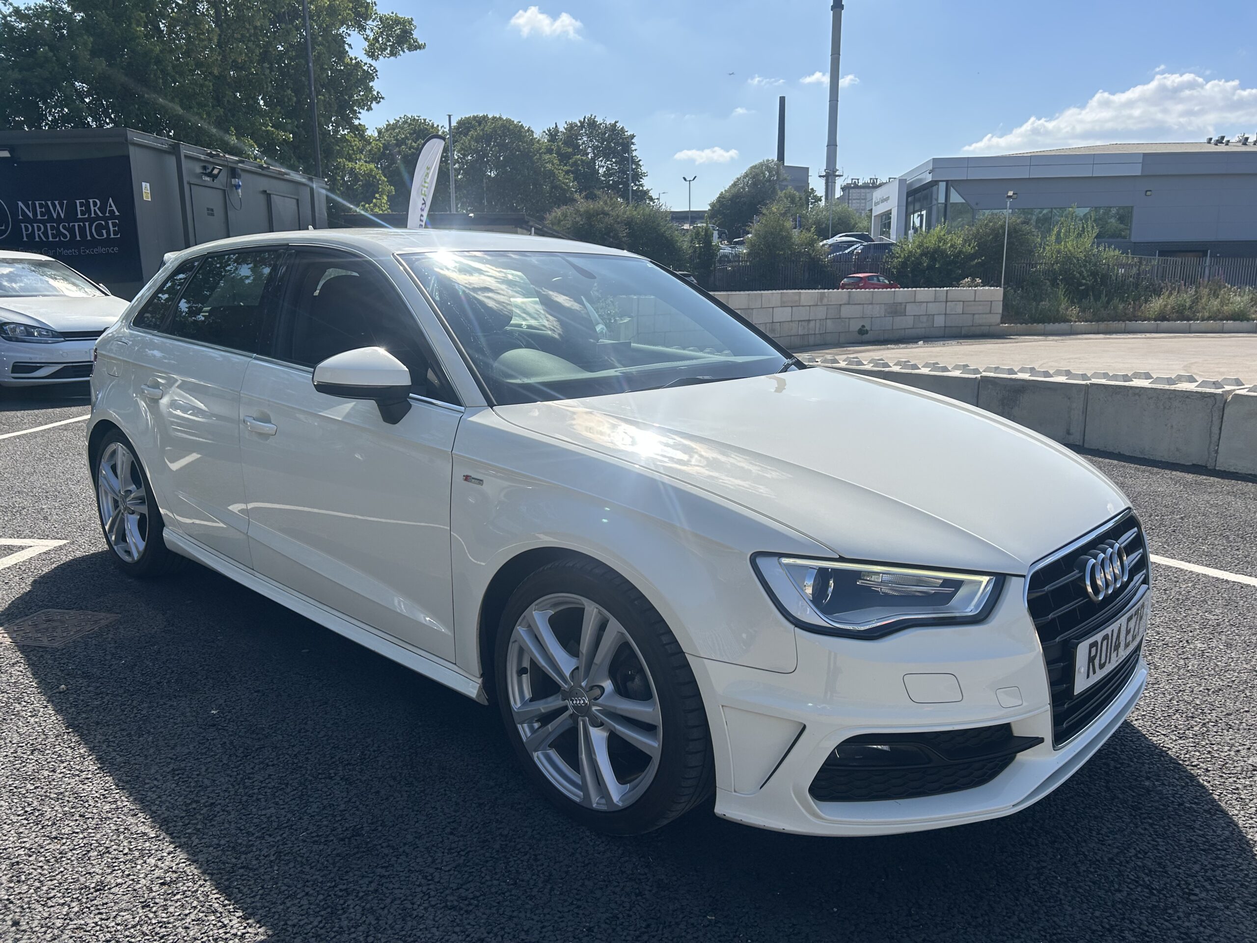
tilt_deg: -12.0
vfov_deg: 53.1
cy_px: 472
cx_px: 628
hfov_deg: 67.3
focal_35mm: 26
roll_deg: +0.8
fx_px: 944
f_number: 1.5
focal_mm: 5.7
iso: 50
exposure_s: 1/5076
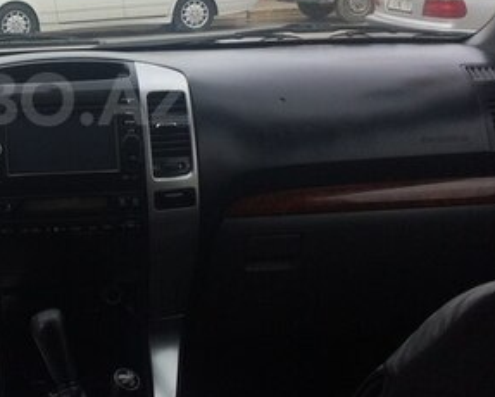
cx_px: 14
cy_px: 99
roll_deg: +2.4
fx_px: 953
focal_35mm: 65
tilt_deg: -9.6
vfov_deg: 23.3
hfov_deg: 27.6
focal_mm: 4.15
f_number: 2.2
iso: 32
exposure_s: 1/471
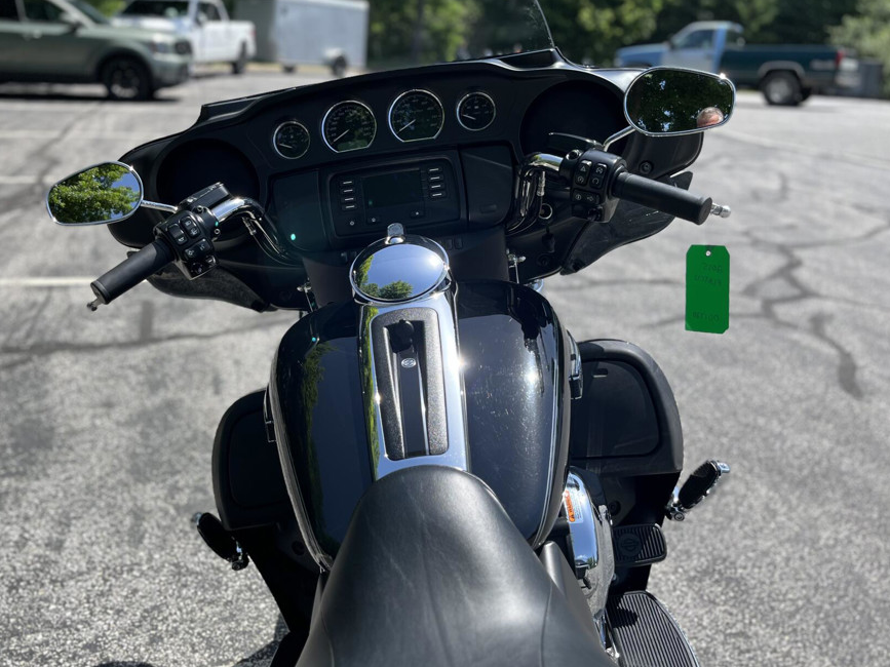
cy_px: 300
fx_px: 823
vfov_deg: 44.1
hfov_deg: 56.6
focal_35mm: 32
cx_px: 375
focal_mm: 5.1
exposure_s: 1/1890
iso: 50
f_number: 1.6
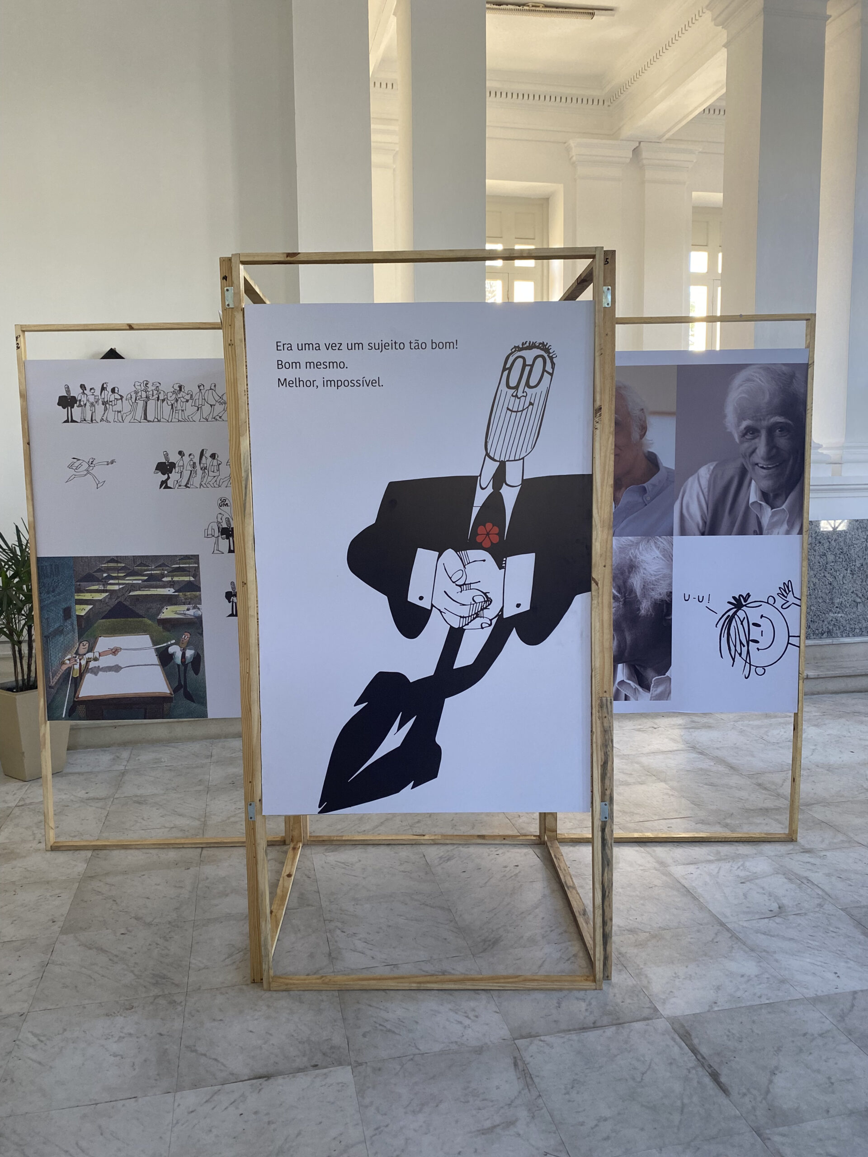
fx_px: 869
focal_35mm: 26
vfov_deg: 67.3
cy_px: 578
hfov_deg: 53.1
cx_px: 434
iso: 125
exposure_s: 1/121
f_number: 1.8
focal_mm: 4.25
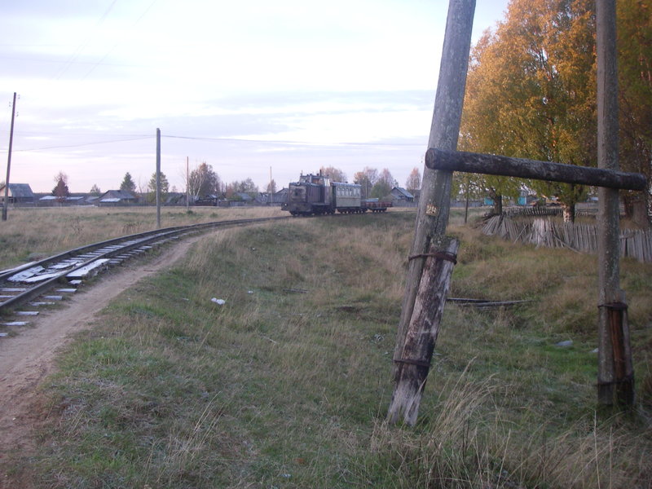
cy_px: 244
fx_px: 716
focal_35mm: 38
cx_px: 326
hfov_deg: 49.0
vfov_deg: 37.7
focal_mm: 6.3
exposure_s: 1/40
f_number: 3.3
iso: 160
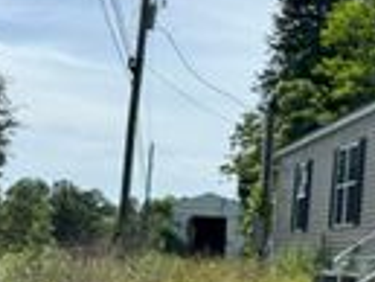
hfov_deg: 18.2
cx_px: 599
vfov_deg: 15.9
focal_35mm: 93
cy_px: 173
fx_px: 1008
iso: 80
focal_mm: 6.76
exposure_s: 1/5348
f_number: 1.78
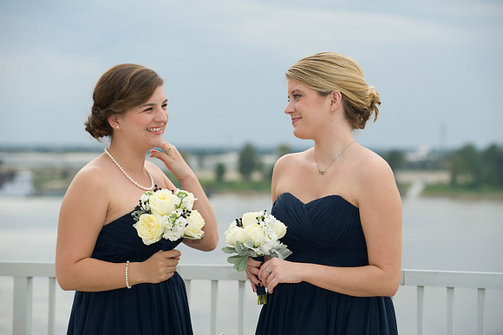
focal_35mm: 135
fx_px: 1885
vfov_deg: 10.1
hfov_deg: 15.2
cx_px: 252
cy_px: 168
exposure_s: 1/200
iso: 200
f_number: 4.5
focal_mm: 135
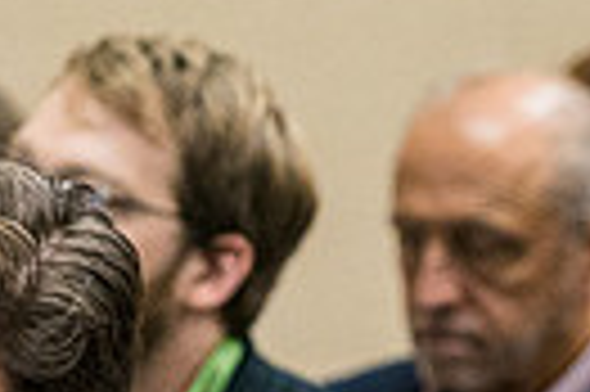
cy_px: 696
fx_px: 14977
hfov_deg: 2.3
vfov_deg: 1.5
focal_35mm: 915
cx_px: 567
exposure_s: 1/125
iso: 3200
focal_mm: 138
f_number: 3.5
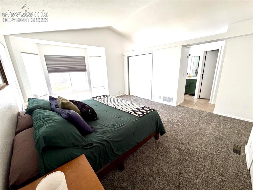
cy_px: 95
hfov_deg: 102.1
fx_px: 102
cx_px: 126
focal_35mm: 14
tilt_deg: -14.3
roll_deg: +2.3
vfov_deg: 85.6
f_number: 2.2
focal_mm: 2.22
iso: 125
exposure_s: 1/121
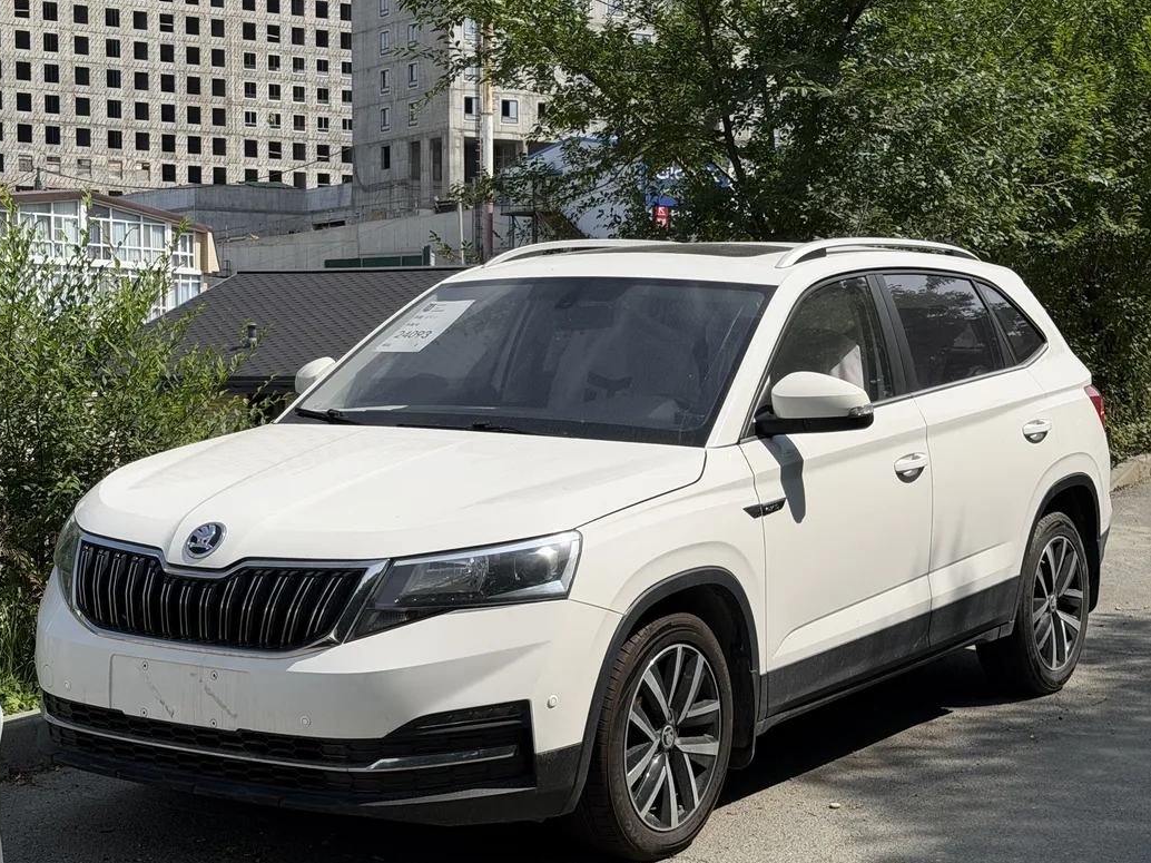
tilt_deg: -3.2
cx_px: 568
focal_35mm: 65
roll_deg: -1.2
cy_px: 474
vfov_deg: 22.6
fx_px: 2161
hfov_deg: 29.8
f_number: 1.78
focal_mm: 6.76
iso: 64
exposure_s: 1/6536
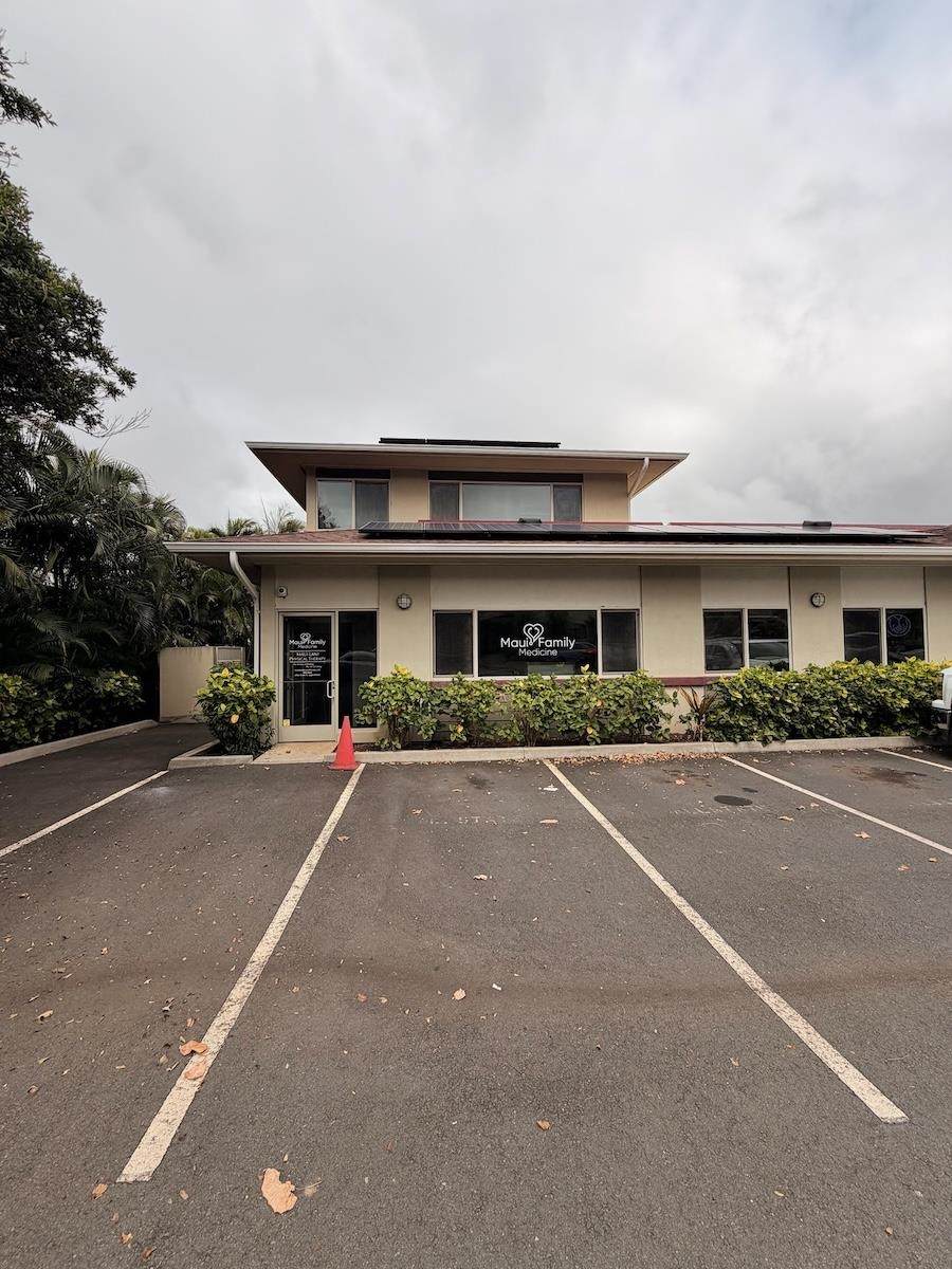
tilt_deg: +3.2
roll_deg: +1.0
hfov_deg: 85.7
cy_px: 634
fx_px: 513
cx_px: 476
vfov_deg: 102.1
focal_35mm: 14
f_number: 2.2
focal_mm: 2.22
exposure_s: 1/1399
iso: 20
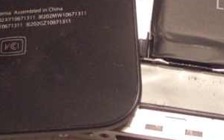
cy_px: -38
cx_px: 101
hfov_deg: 19.3
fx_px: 659
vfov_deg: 11.8
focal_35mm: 108
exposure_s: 1/40
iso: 800
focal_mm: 7.9
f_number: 2.8
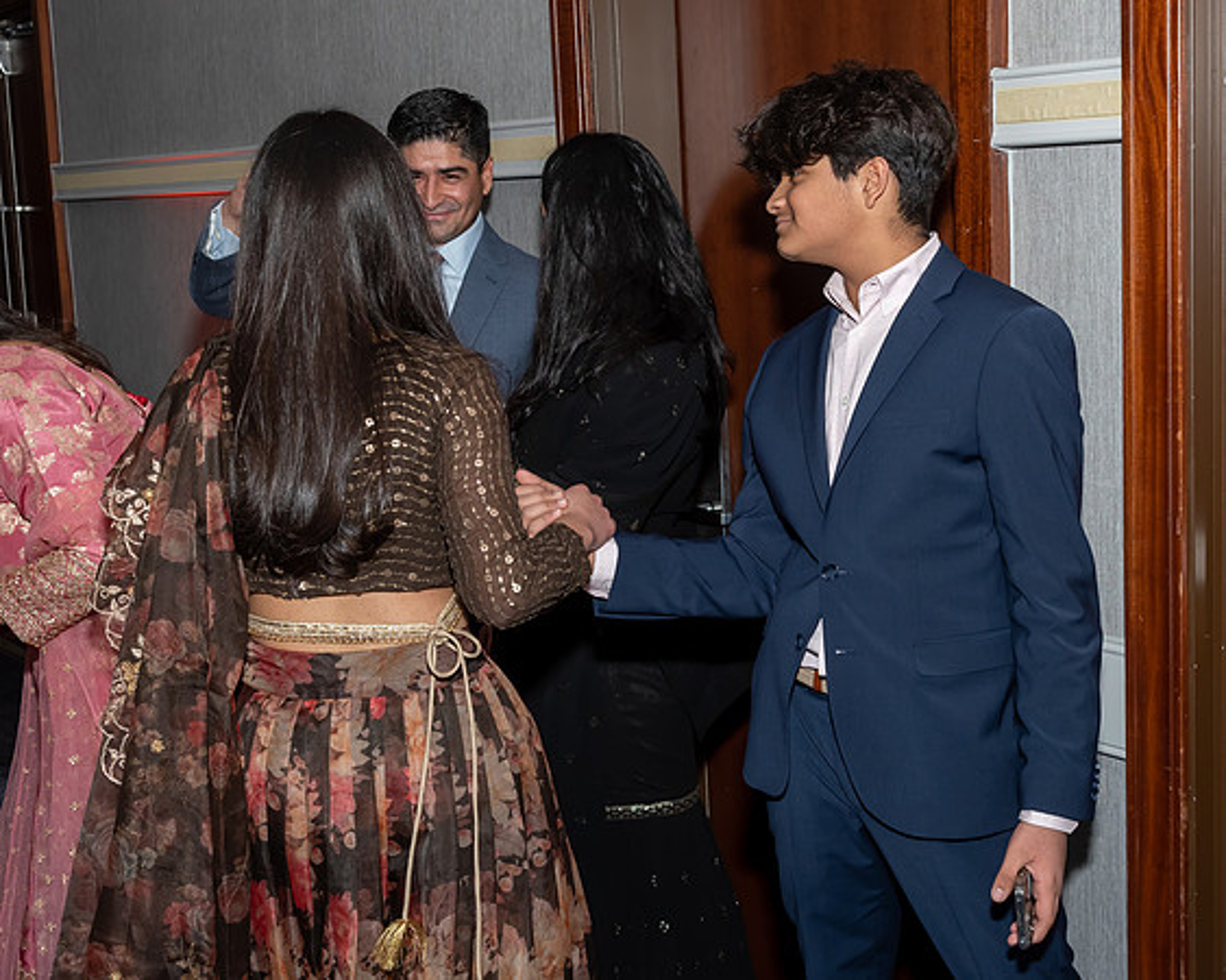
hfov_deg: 34.1
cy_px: 479
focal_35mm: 55
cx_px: 748
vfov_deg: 27.6
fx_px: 1993
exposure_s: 1/250
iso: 500
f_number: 6.3
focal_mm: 26
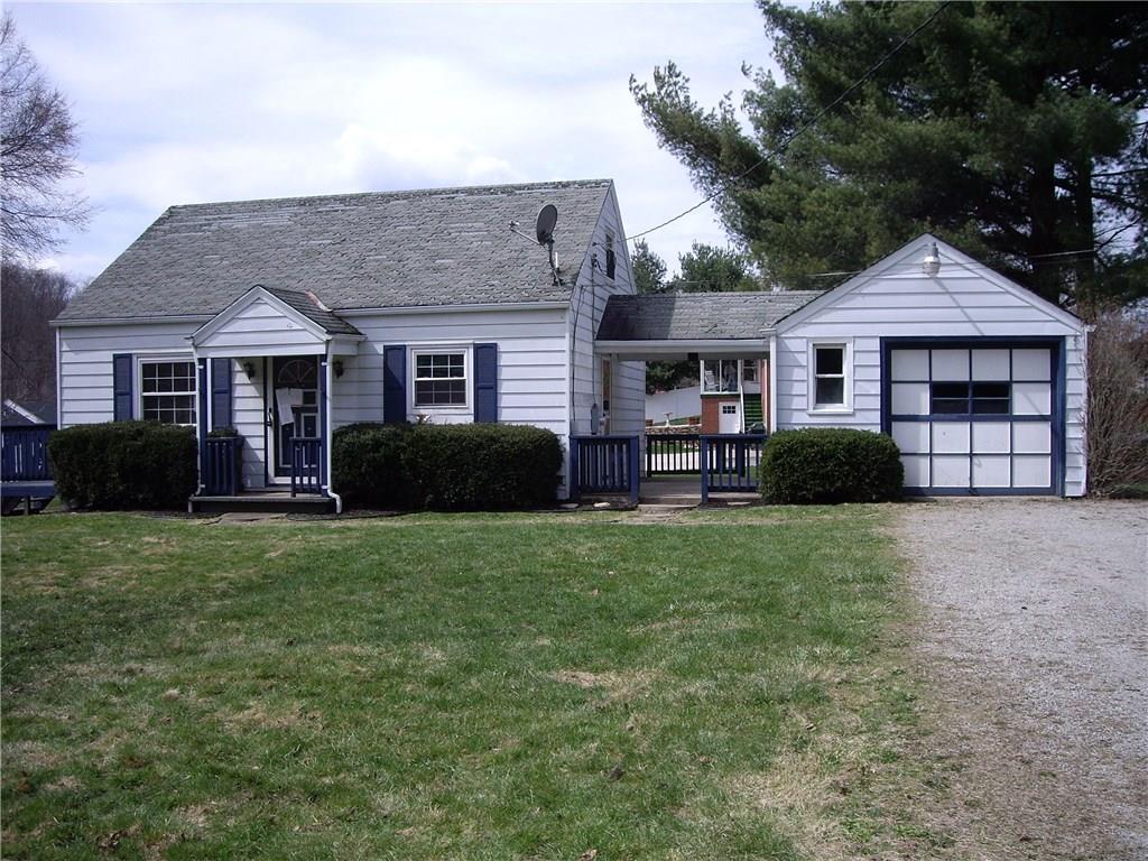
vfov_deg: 37.7
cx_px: 574
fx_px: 1260
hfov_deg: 49.0
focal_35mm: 38
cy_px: 430
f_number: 4.3
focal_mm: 6.2
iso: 64
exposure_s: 1/500
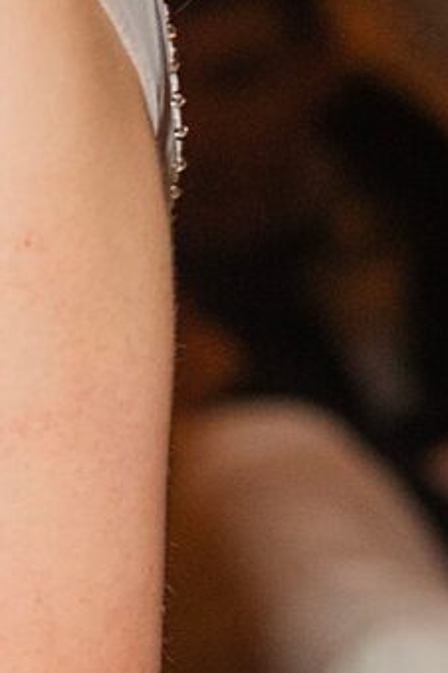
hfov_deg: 3.6
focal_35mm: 376
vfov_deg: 5.5
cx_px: -711
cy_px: 358
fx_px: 7032
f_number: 2.5
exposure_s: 1/200
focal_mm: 50
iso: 800
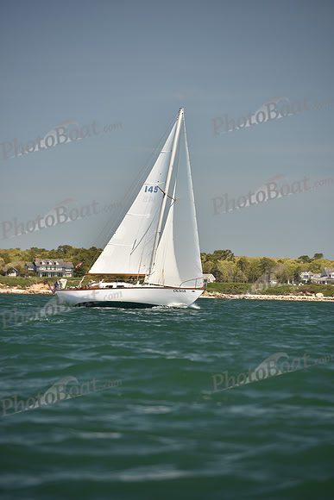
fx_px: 2781
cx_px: 167
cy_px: 250
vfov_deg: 10.3
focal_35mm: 200
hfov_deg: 6.9
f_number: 5
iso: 250
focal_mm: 200
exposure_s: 1/800
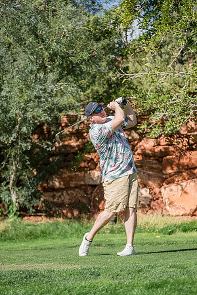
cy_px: 148
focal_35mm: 70
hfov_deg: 19.5
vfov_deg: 28.8
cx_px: 98
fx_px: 575
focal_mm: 70
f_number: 2.8
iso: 250
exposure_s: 1/3200
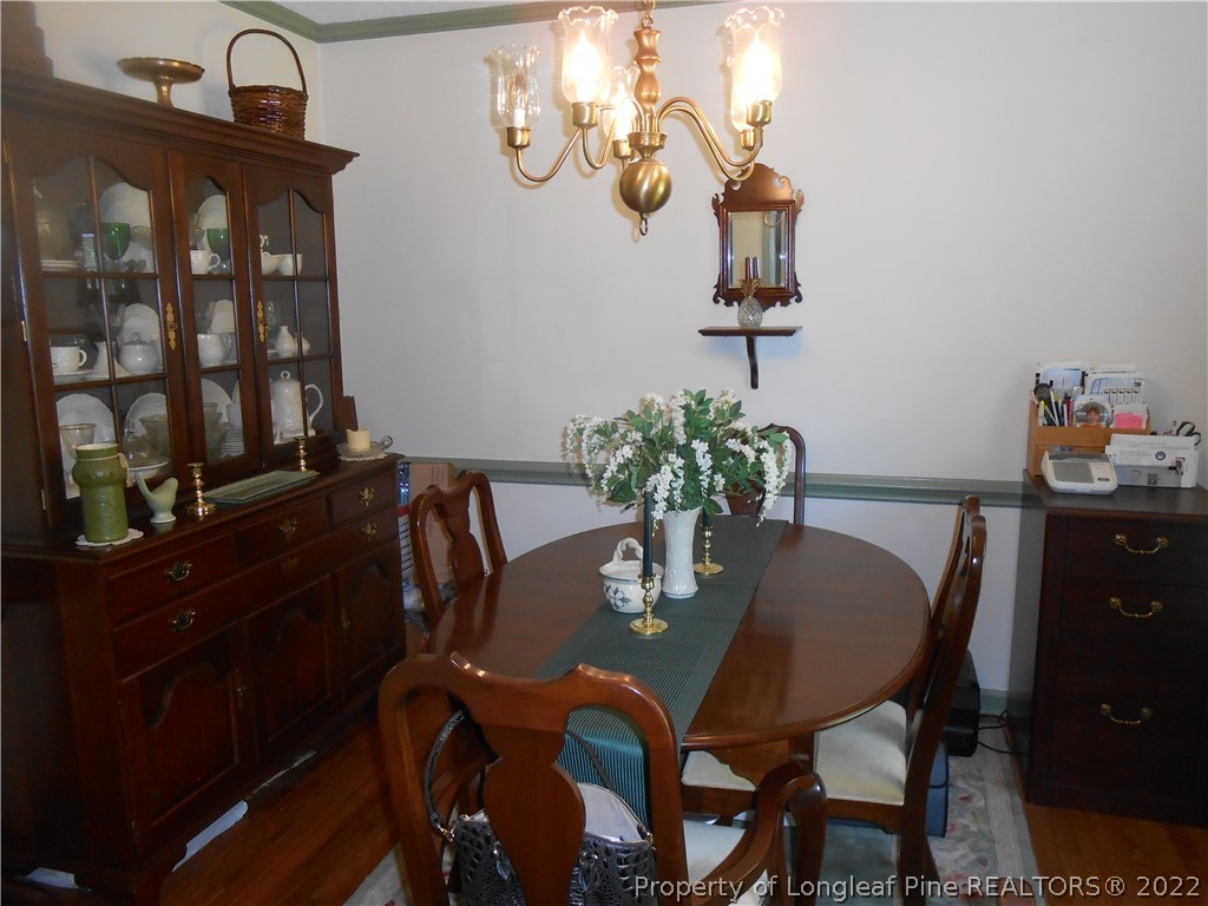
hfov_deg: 67.3
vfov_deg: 53.1
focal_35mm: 26
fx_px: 907
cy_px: 453
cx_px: 604
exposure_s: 1/25
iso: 250
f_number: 3.5
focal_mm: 4.6
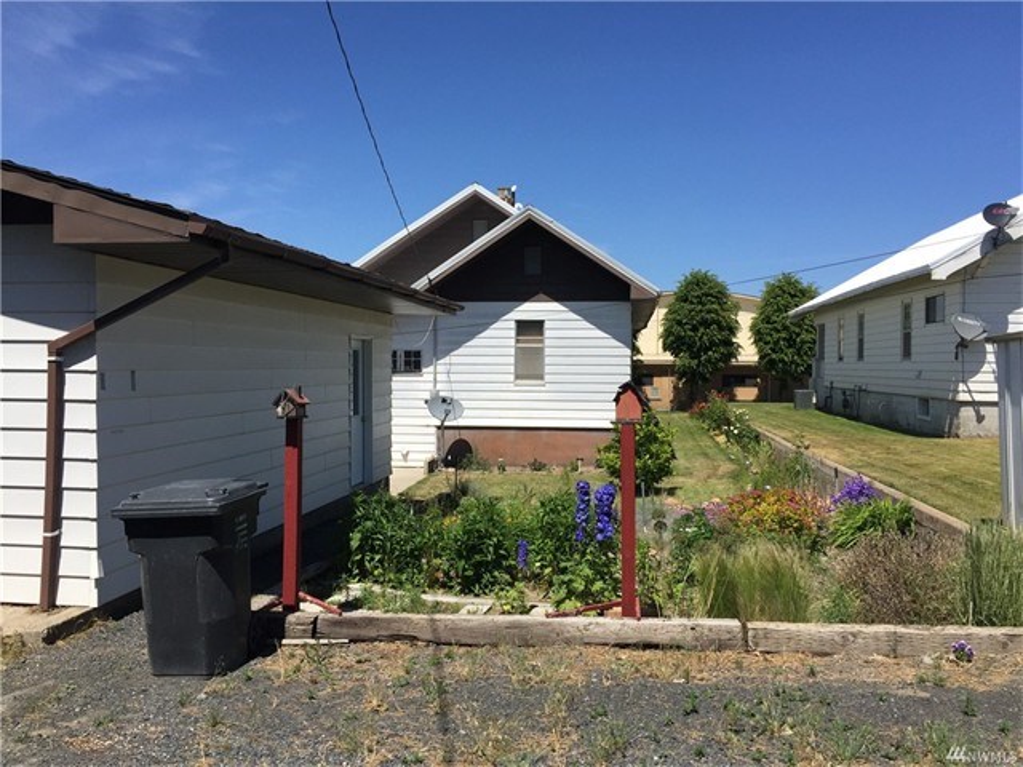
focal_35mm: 29
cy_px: 384
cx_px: 512
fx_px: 857
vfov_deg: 48.2
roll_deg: -0.7
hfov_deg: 61.7
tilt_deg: -0.4
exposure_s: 1/2475
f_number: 2.2
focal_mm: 4.15
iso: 32
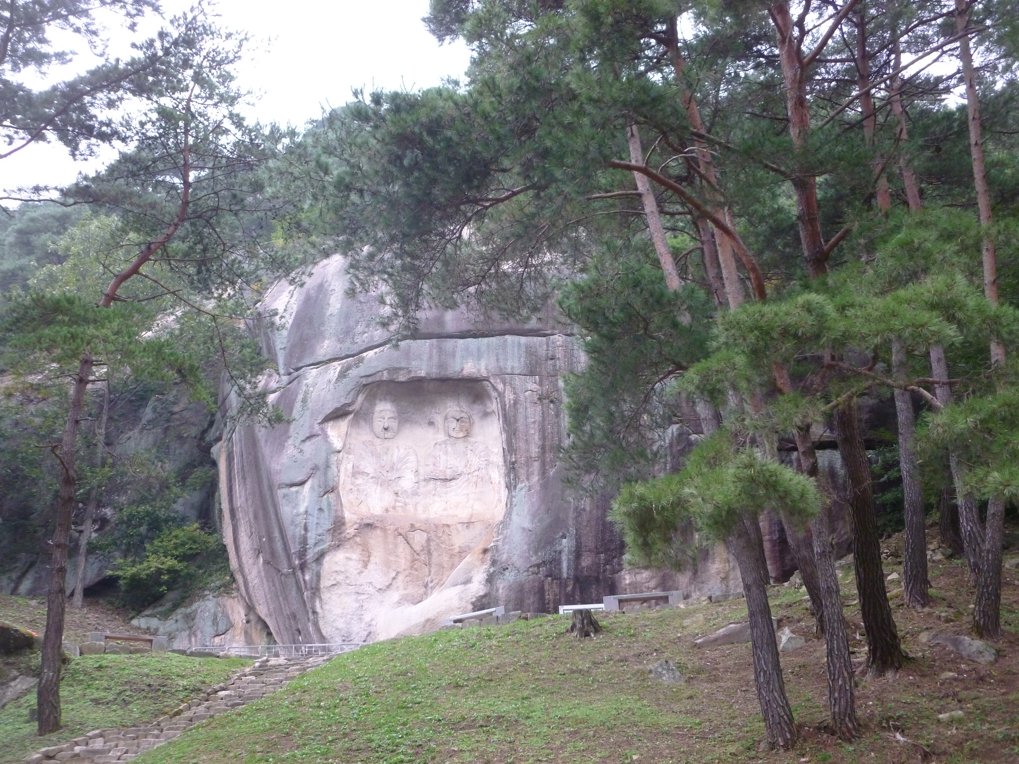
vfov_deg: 41.8
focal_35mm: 34
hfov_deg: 54.0
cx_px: 510
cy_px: 382
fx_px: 1001
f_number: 3.6
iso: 320
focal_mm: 6.1
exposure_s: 1/60
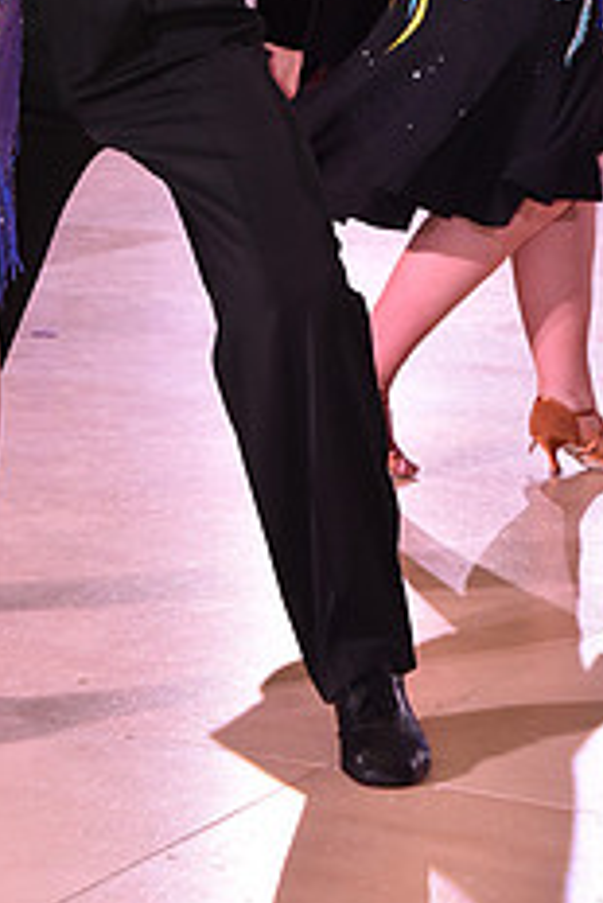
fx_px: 3888
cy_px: -179
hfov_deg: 8.8
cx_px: -103
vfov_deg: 12.9
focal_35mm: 155
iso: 2500
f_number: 7.1
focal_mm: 62
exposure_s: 1/320
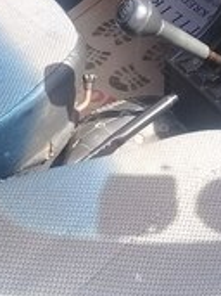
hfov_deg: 16.2
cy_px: -36
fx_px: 767
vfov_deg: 20.7
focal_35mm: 90
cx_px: 190
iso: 50
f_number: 2.2
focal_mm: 3.3
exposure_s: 1/140
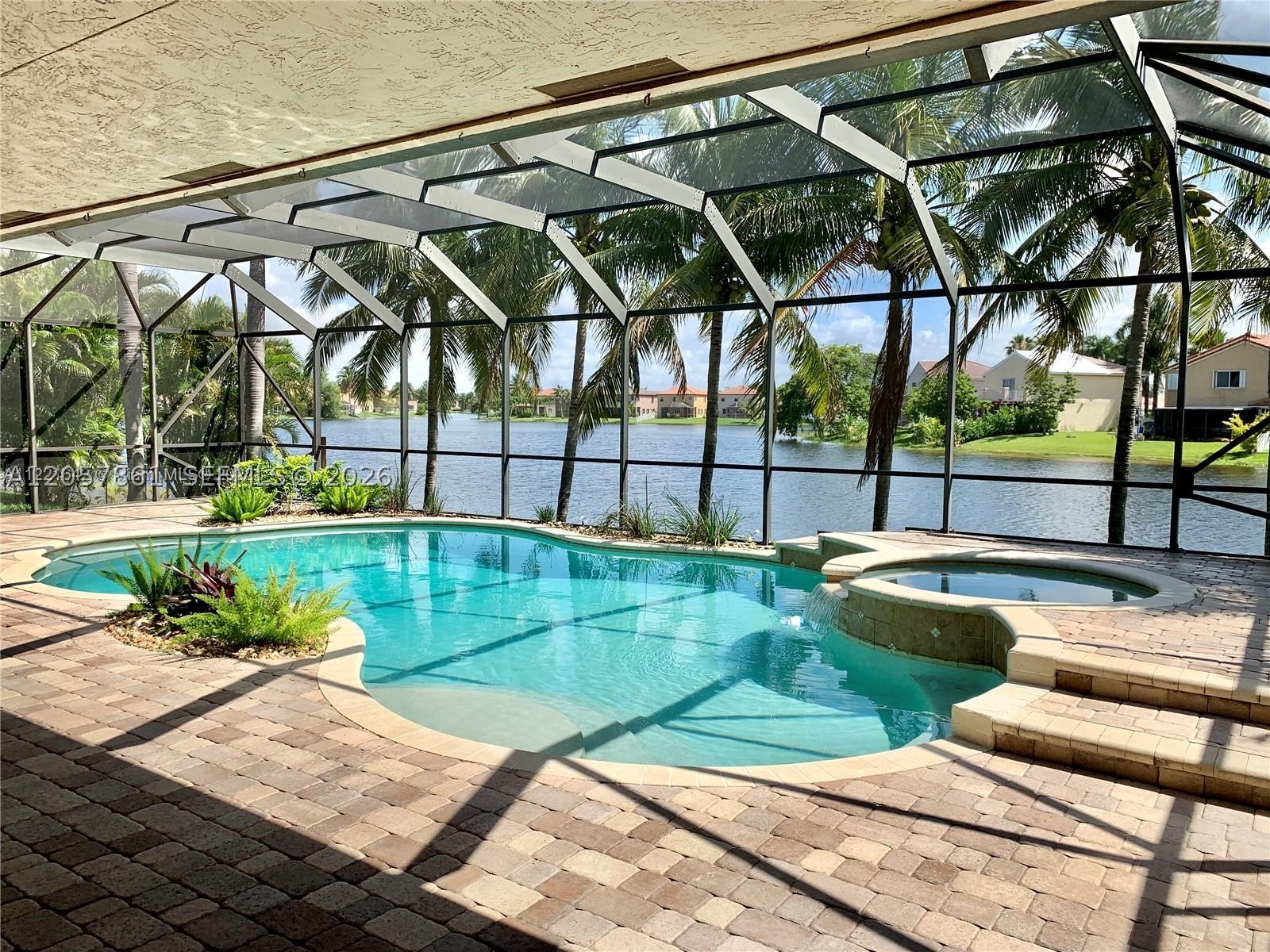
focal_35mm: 26
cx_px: 635
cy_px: 476
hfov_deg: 67.3
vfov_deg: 53.1
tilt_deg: -1.1
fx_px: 954
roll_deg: -0.9
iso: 25
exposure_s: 1/1427
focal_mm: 4.25
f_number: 1.8
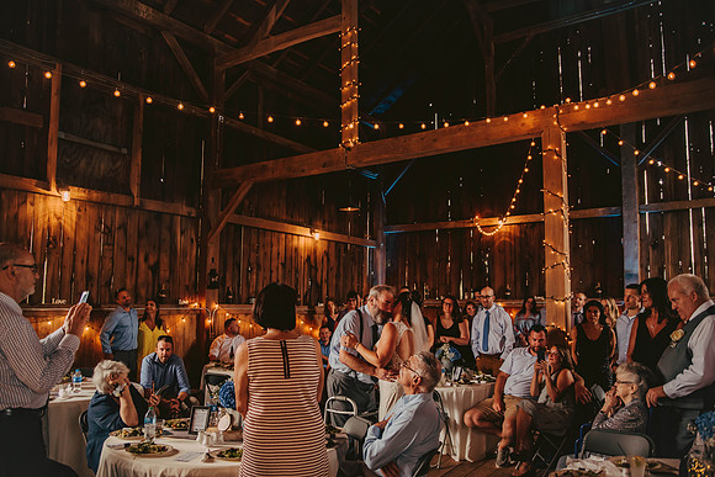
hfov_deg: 65.5
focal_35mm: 28
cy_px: 238
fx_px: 556
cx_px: 358
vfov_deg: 46.4
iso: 800
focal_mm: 28
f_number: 2.8
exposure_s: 1/200
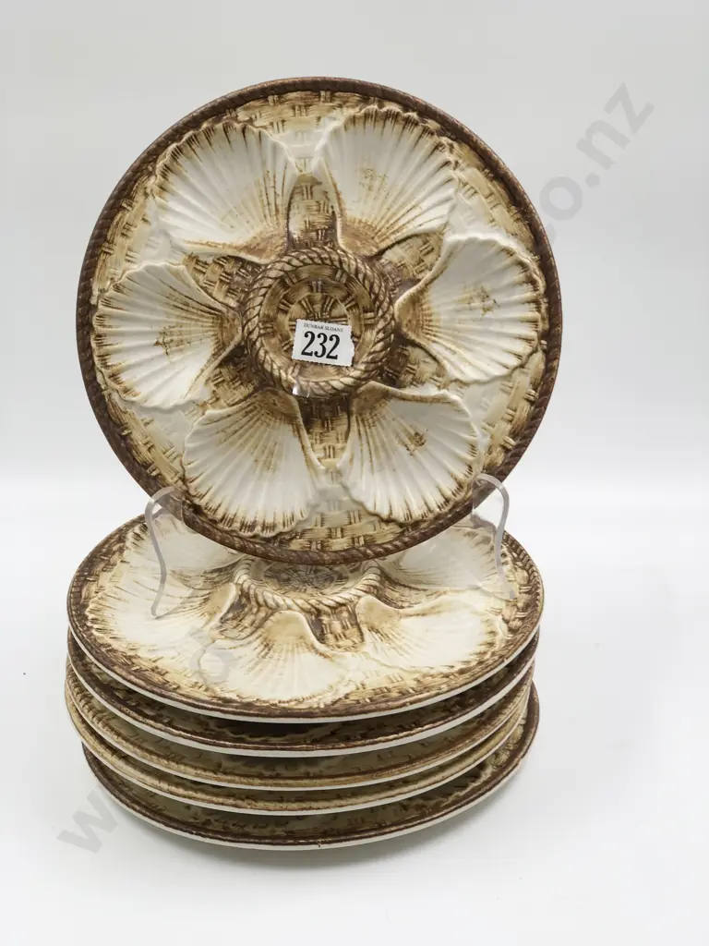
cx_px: 354
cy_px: 473
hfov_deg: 25.7
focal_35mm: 57
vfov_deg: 33.8
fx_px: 1557
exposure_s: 1/100
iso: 25
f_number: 2.8
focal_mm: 6.6
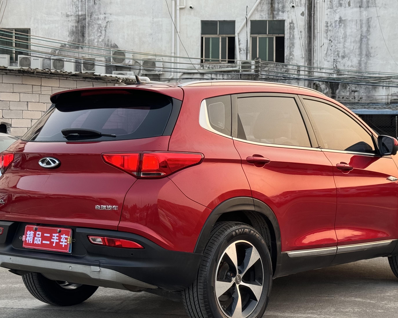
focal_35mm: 69
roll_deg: -0.8
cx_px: 213
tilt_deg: -1.6
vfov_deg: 22.2
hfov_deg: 27.5
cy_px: 164
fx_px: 813
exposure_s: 1/188
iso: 50
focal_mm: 6.86
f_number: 1.78
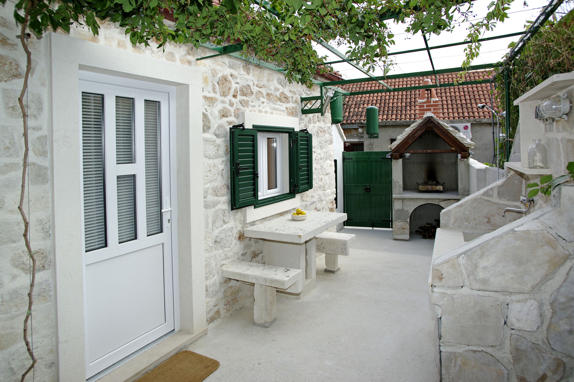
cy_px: 191
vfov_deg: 59.4
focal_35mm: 21
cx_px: 287
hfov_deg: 81.3
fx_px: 334
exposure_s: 1/160
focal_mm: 14
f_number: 5.6
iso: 100
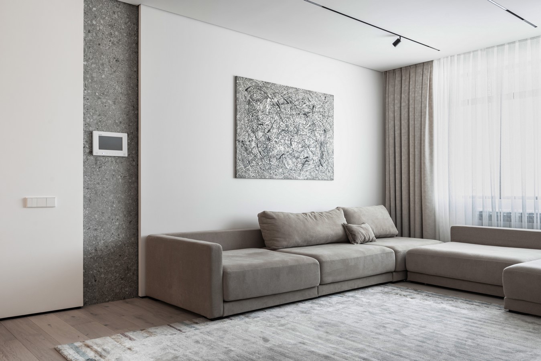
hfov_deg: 63.6
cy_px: 180
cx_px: 270
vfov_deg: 45.0
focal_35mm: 29
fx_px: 436
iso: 125
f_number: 8
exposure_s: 1/8
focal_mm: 29
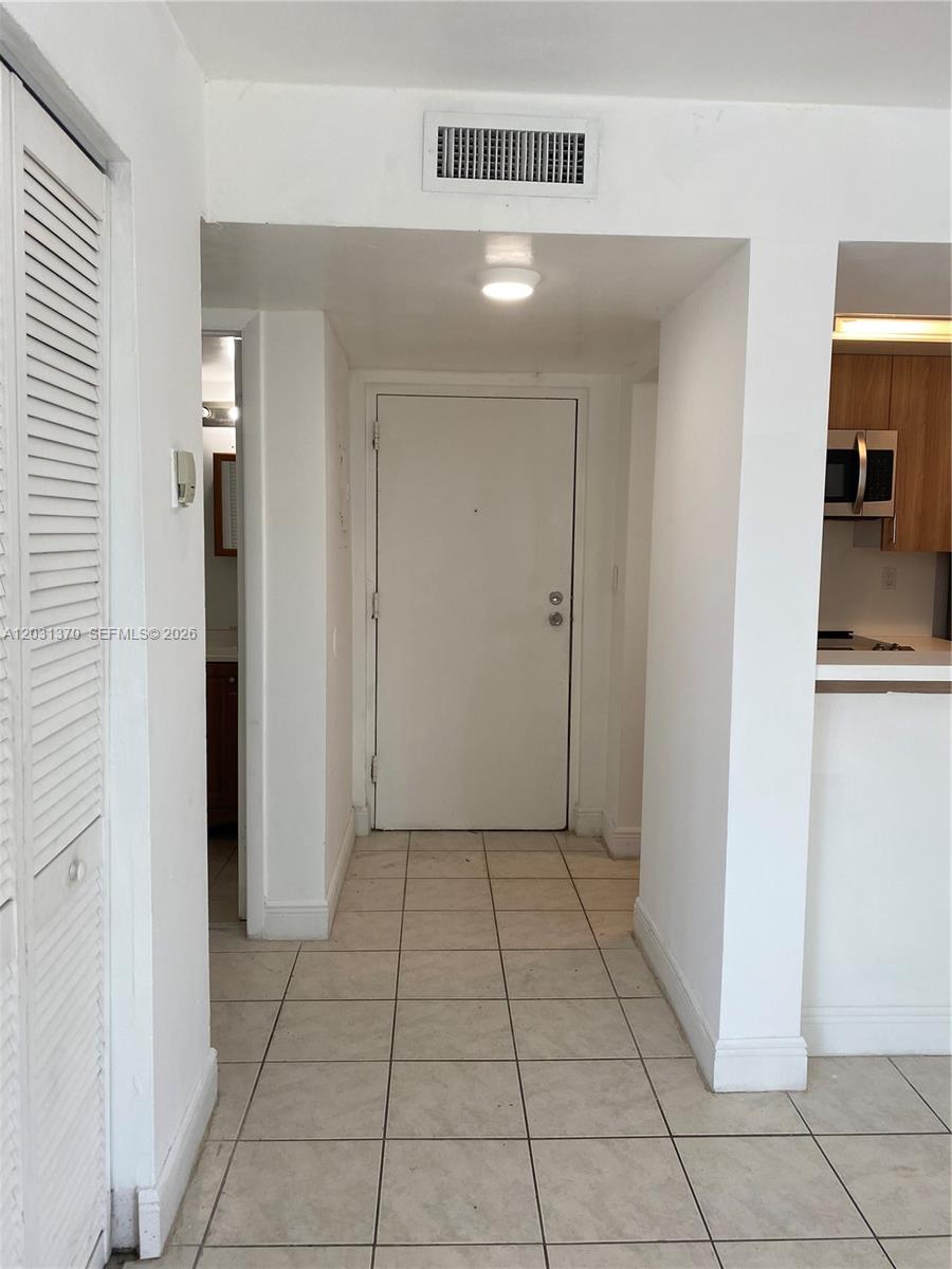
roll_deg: -0.4
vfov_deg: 67.3
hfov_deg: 53.1
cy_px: 634
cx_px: 476
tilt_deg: -3.6
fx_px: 953
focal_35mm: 26
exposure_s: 1/120
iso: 50
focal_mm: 4.25
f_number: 1.8
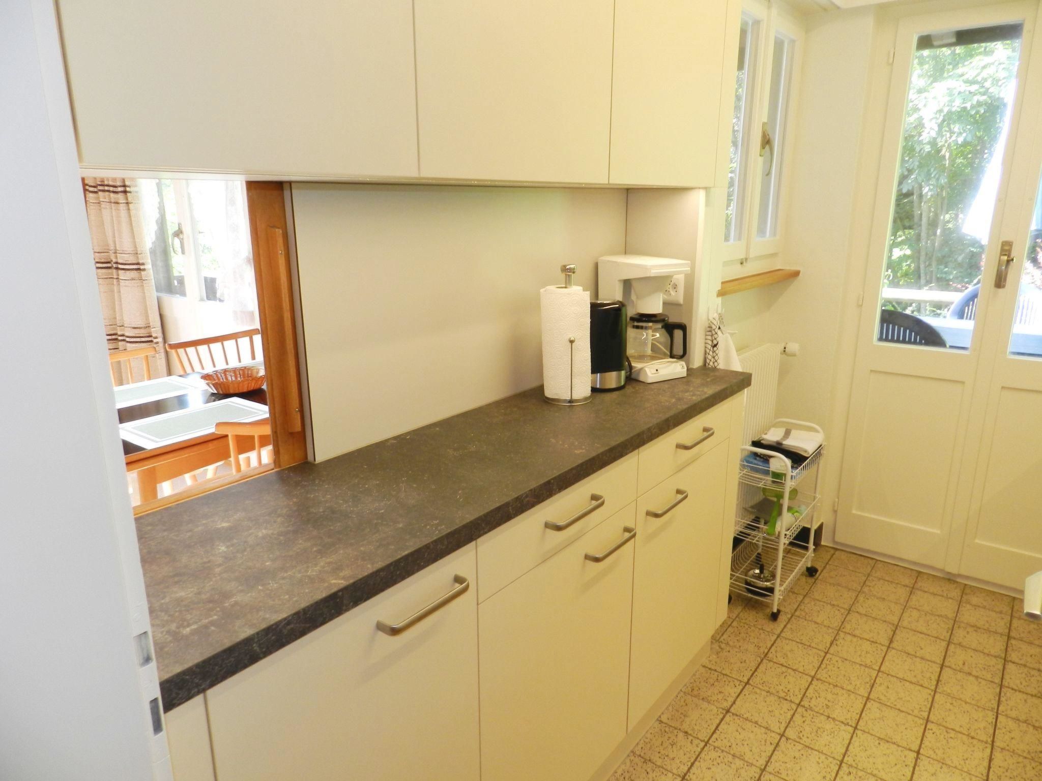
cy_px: 390
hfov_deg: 73.9
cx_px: 521
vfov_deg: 58.9
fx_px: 692
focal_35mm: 23
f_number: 3.4
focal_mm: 4
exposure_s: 1/40
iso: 160
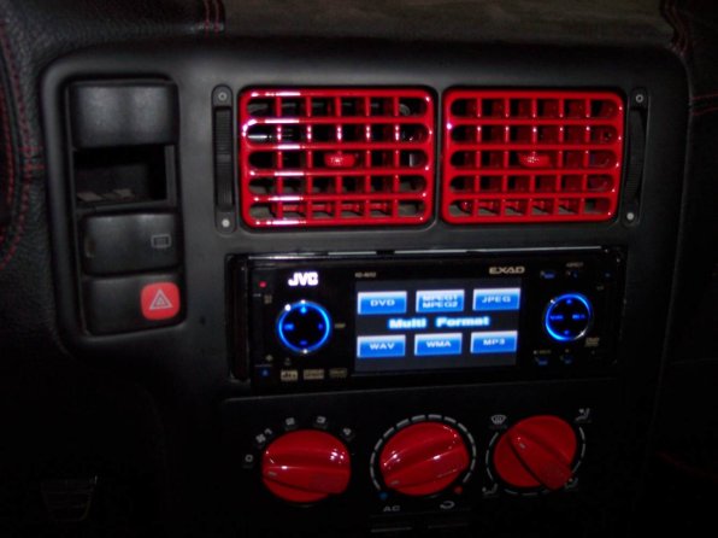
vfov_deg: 37.7
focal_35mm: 38
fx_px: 788
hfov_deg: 49.0
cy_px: 269
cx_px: 359
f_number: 2.8
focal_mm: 8
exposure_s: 1/30
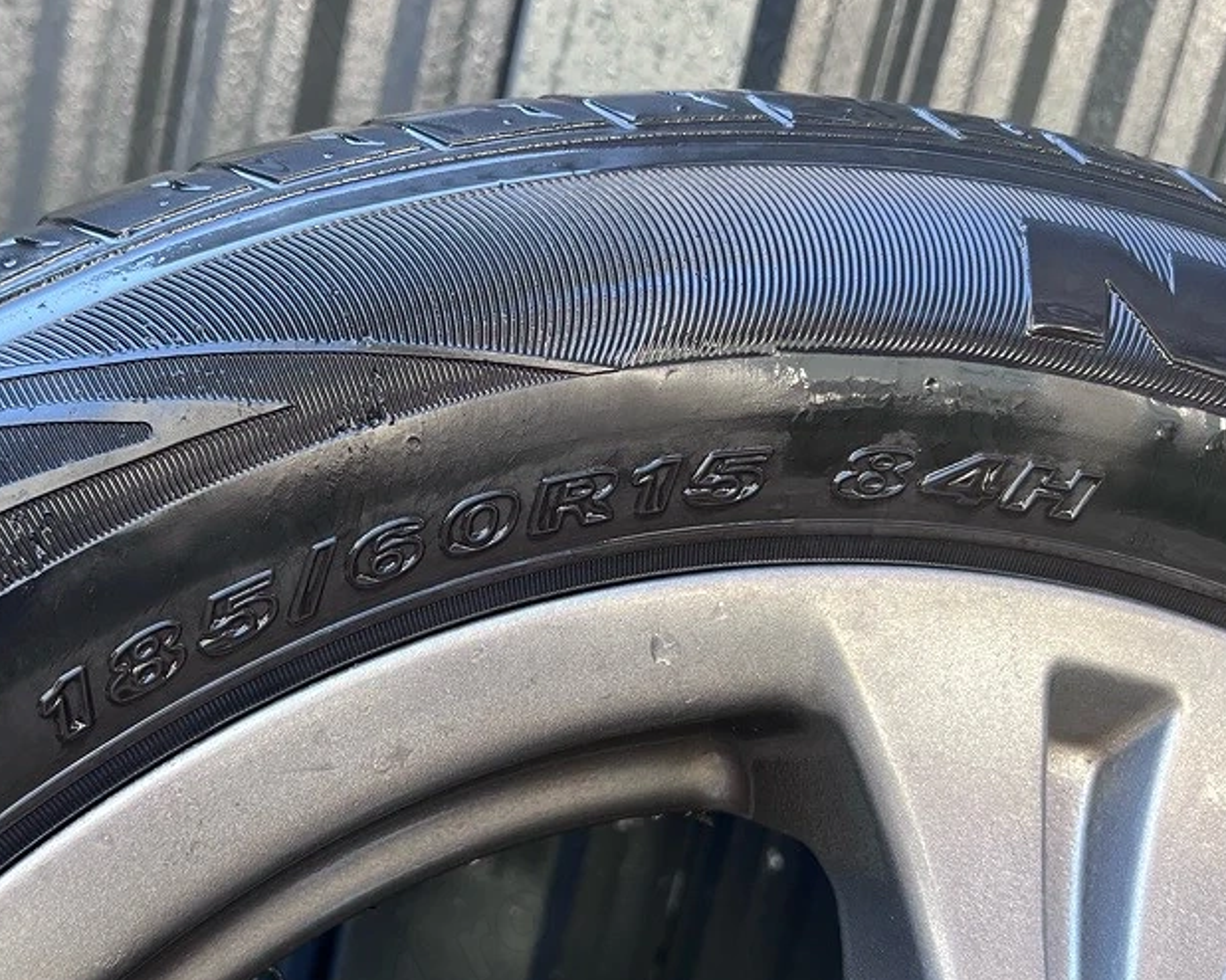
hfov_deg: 44.5
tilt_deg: -14.5
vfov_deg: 36.4
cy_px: 548
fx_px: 1487
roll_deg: -12.7
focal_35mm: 41
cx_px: 469
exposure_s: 1/121
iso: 100
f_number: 1.5
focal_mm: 5.7
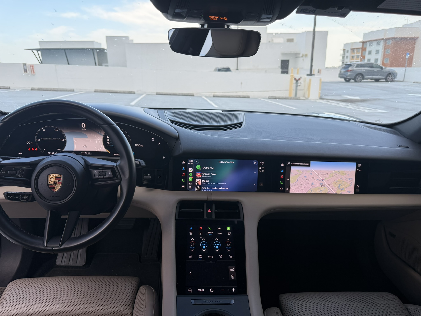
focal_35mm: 24
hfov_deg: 71.6
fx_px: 292
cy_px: 158
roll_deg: +0.7
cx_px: 210
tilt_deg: -16.6
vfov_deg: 56.8
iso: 100
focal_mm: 6.76
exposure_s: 1/456
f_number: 1.78
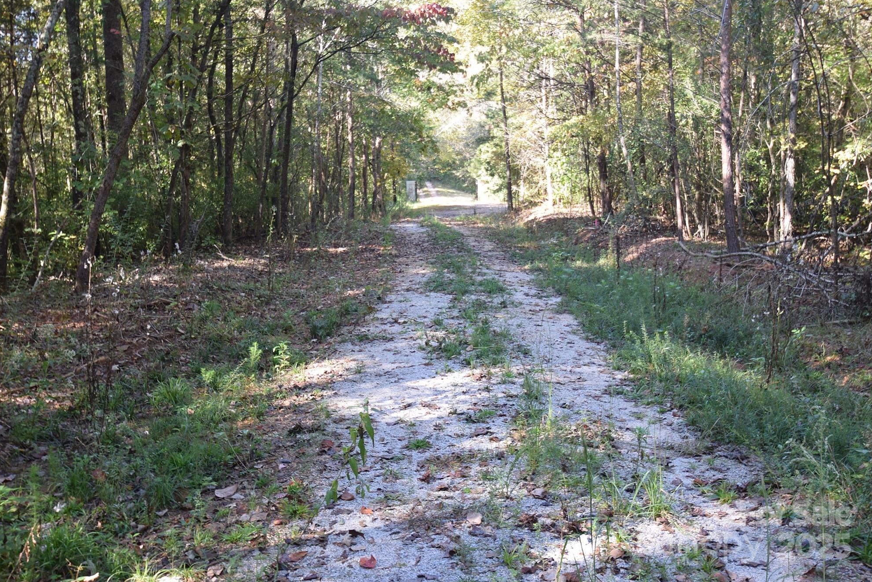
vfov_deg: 36.0
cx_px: 436
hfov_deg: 51.9
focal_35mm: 37
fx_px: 897
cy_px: 283
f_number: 4.5
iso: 400
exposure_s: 1/80
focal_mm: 24
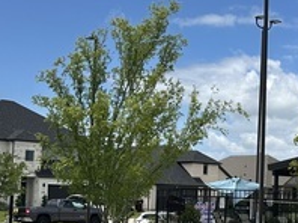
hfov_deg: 23.3
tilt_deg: +2.9
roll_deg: -2.3
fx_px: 696
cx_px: 284
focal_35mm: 81
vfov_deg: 18.0
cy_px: 181
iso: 80
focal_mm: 6.86
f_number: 1.78
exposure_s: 1/7042
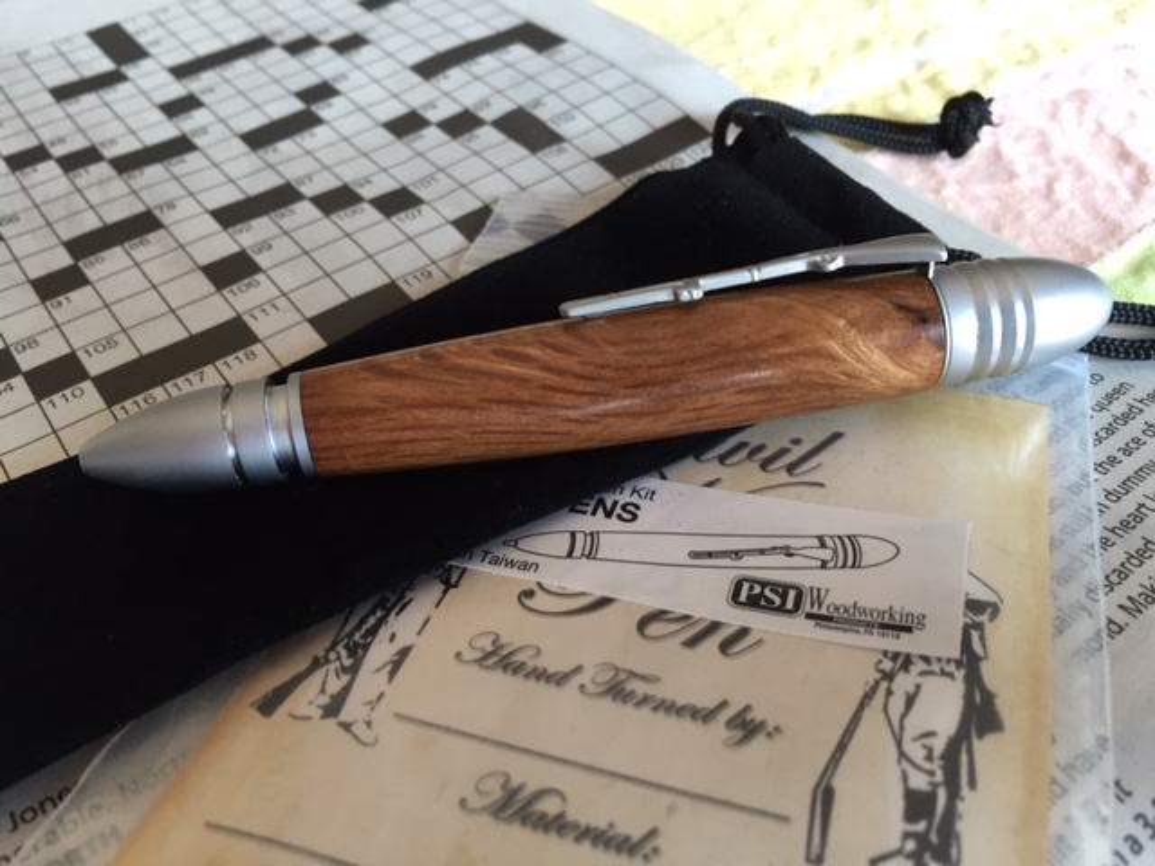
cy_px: 433
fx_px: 968
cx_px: 578
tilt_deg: -45.0
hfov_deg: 61.7
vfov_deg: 48.2
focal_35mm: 29
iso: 50
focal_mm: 4.15
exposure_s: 1/30
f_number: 2.2
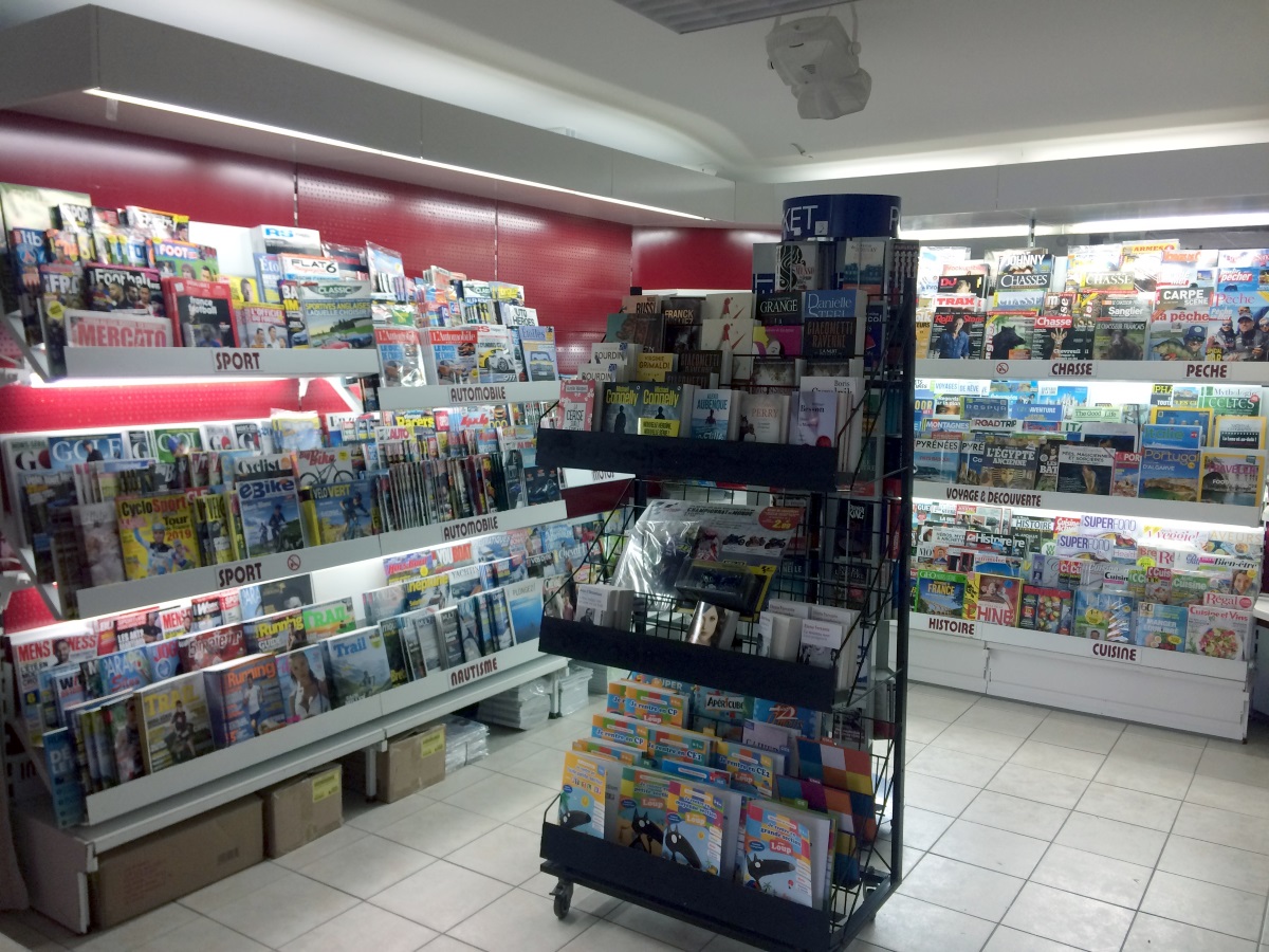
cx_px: 634
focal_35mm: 29
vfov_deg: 48.2
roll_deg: -0.4
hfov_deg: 61.7
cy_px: 476
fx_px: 1063
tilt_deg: -6.8
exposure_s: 1/33
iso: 50
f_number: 2.2
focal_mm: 4.15
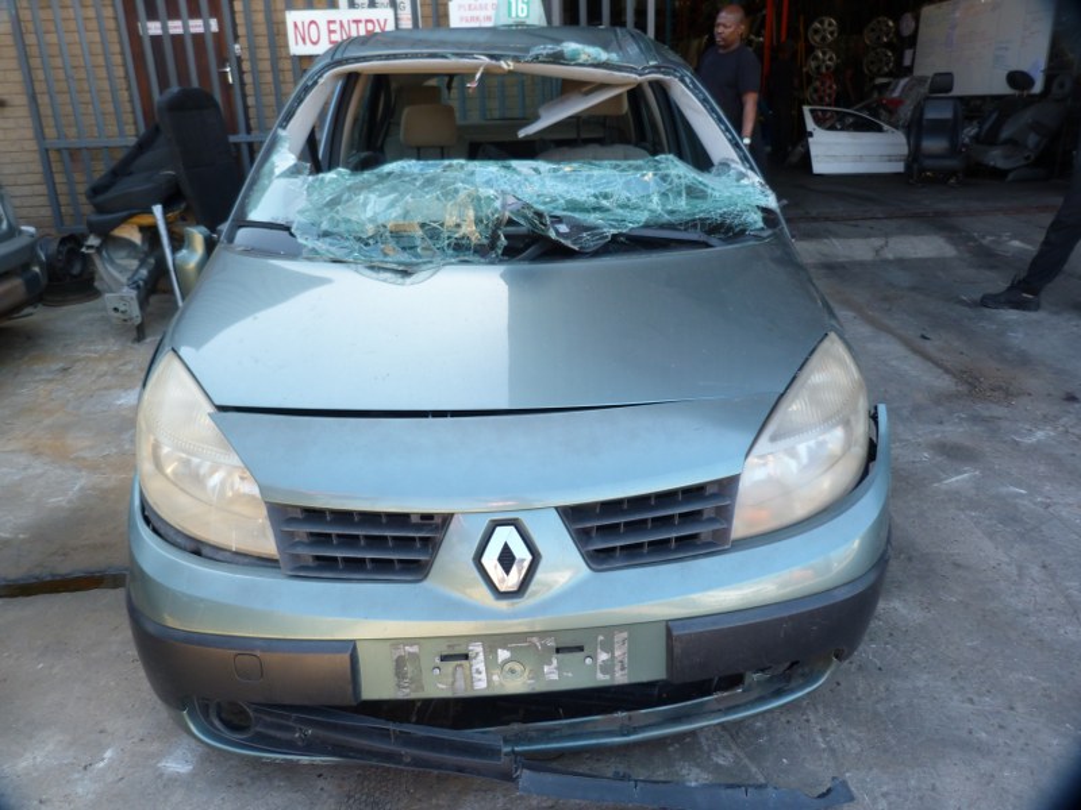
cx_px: 540
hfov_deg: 69.4
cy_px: 405
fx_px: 781
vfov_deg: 54.9
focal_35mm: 25
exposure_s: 1/60
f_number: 2.8
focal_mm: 4.5
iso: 80
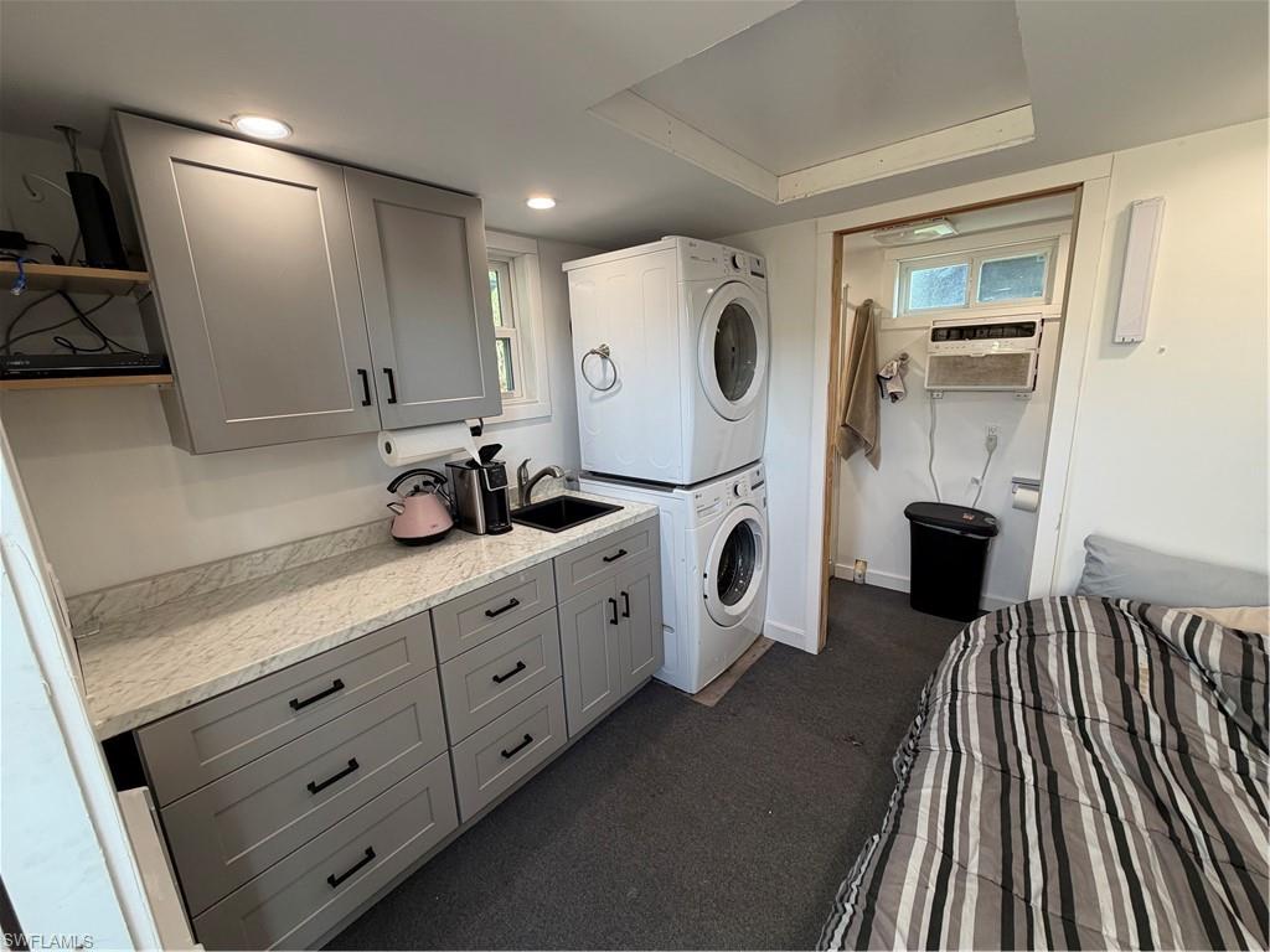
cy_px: 476
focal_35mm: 14
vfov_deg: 85.7
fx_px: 514
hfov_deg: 102.1
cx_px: 635
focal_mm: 2.22
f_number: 2.2
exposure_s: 1/120
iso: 125
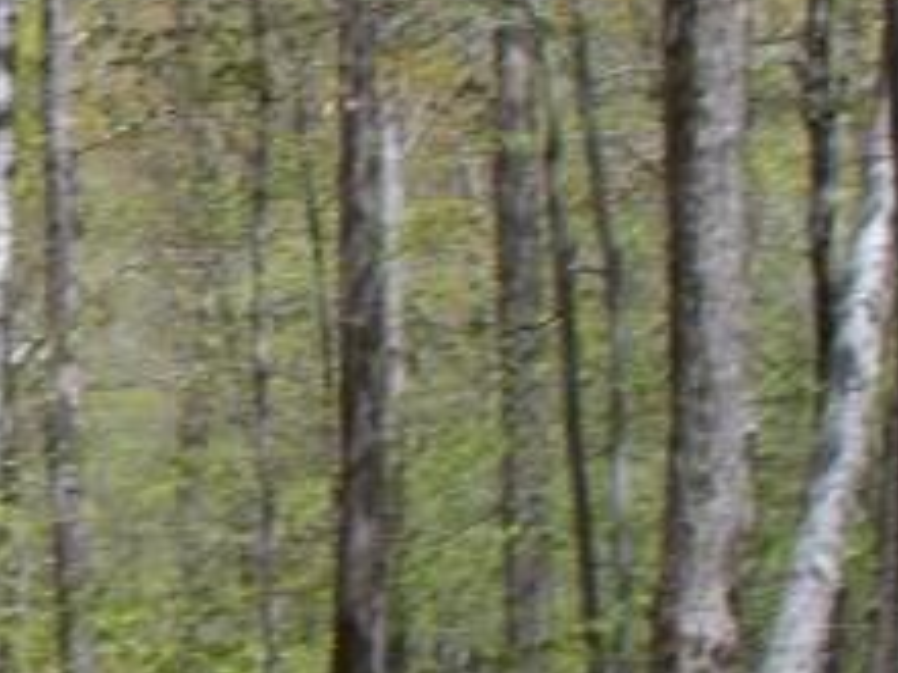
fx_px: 5681
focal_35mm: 219
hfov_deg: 8.7
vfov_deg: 6.8
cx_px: -739
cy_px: 0
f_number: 5
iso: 64
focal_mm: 9.86
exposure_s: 1/320
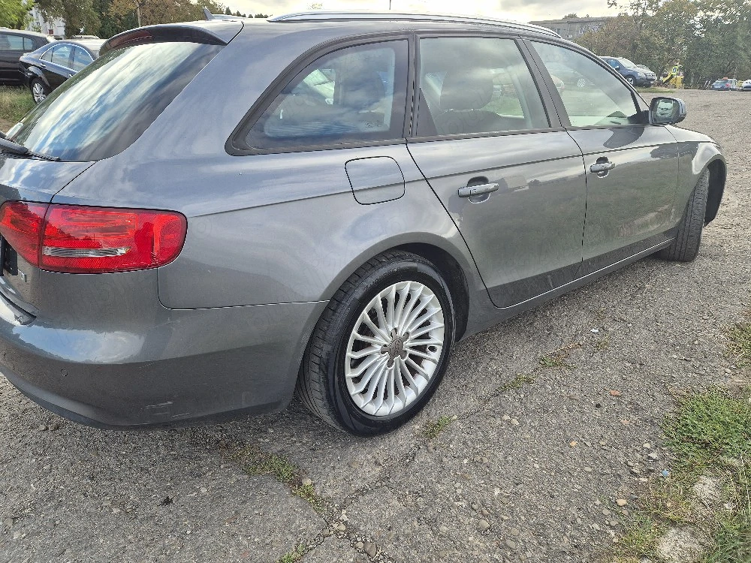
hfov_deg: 73.9
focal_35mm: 23
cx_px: 376
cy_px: 282
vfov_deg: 58.9
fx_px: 499
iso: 25
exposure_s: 1/312
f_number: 1.8
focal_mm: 5.4
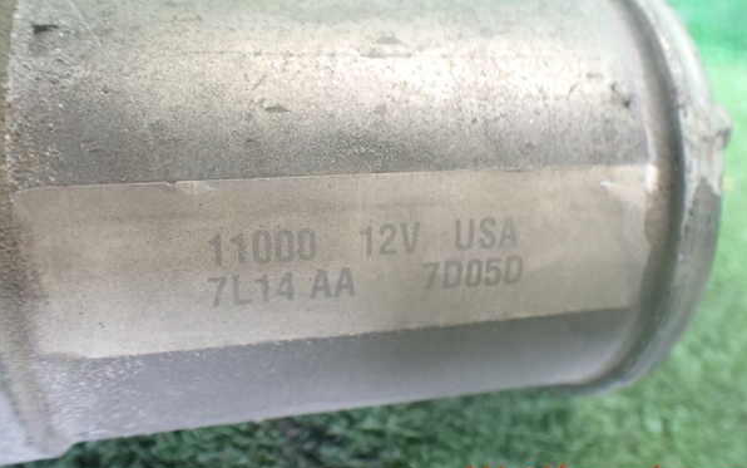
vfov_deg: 39.4
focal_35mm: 32
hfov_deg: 59.6
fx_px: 652
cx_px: 375
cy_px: 212
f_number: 2.3
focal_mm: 5.4
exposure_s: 1/50
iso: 800
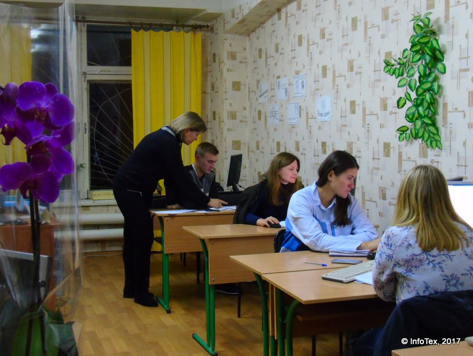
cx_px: 236
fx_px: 588
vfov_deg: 33.7
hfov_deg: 43.8
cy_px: 178
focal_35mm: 43
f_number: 3.9
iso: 400
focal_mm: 7.1
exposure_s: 1/10
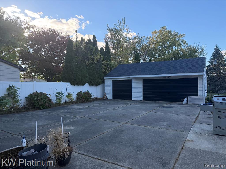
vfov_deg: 56.8
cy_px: 84
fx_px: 157
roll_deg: +1.8
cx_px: 113
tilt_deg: +3.8
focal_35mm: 24
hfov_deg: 71.6
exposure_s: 1/1156
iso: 100
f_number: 1.78
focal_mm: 6.76
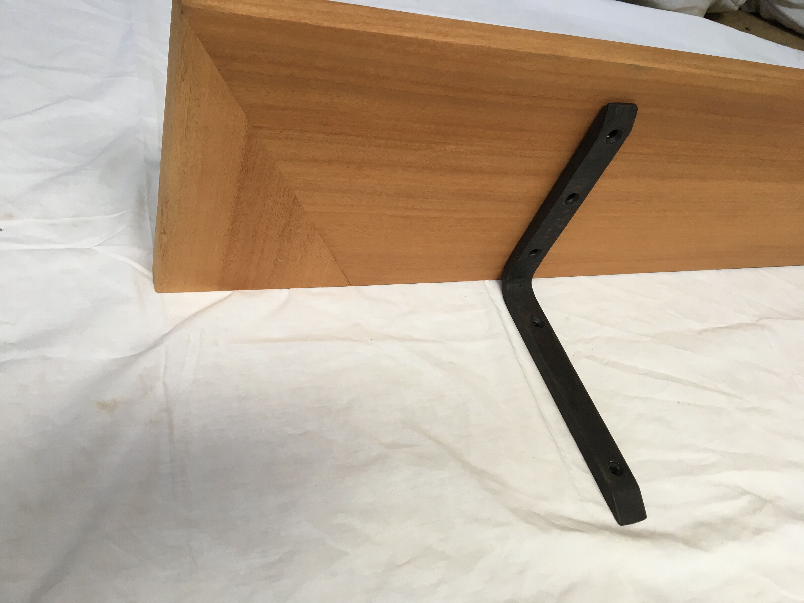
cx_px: 402
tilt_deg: -45.8
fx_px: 674
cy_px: 302
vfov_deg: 48.2
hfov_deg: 61.7
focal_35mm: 29
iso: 32
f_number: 2.2
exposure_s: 1/33
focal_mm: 4.15
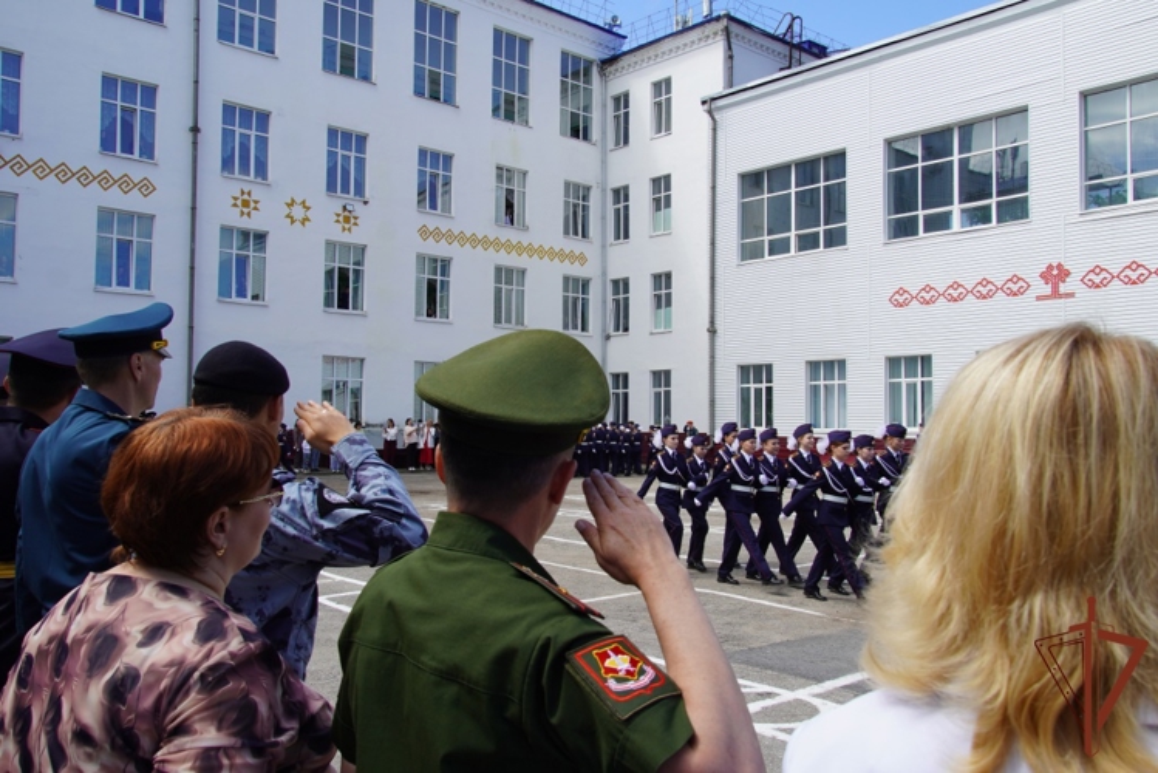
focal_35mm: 30
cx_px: 579
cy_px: 386
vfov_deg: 43.6
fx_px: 965
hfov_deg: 61.9
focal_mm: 20
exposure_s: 1/125
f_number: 9
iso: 100
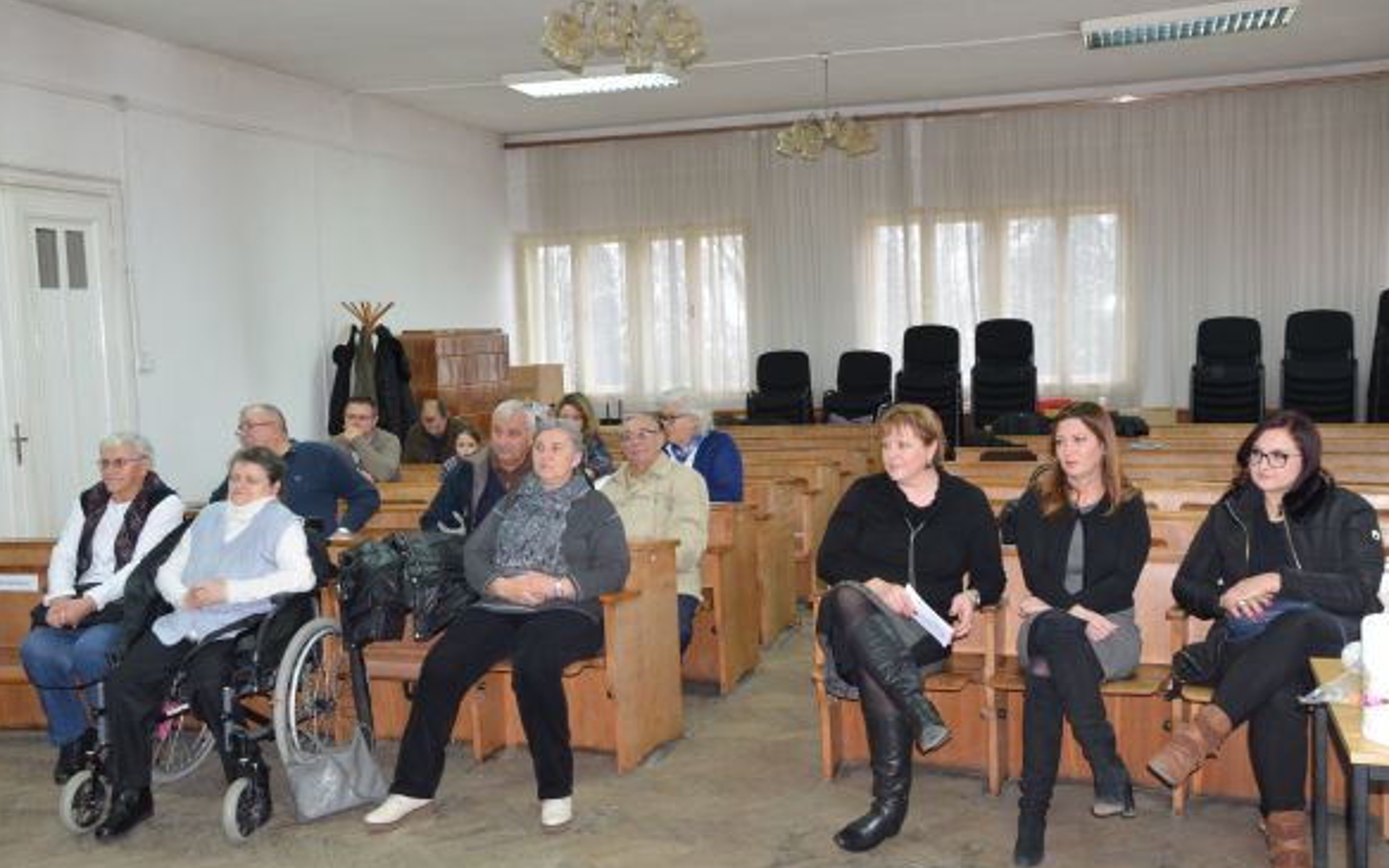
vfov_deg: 37.3
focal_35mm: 34
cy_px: 447
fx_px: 1287
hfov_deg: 56.7
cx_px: 692
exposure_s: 1/40
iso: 1250
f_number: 7.1
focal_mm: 22
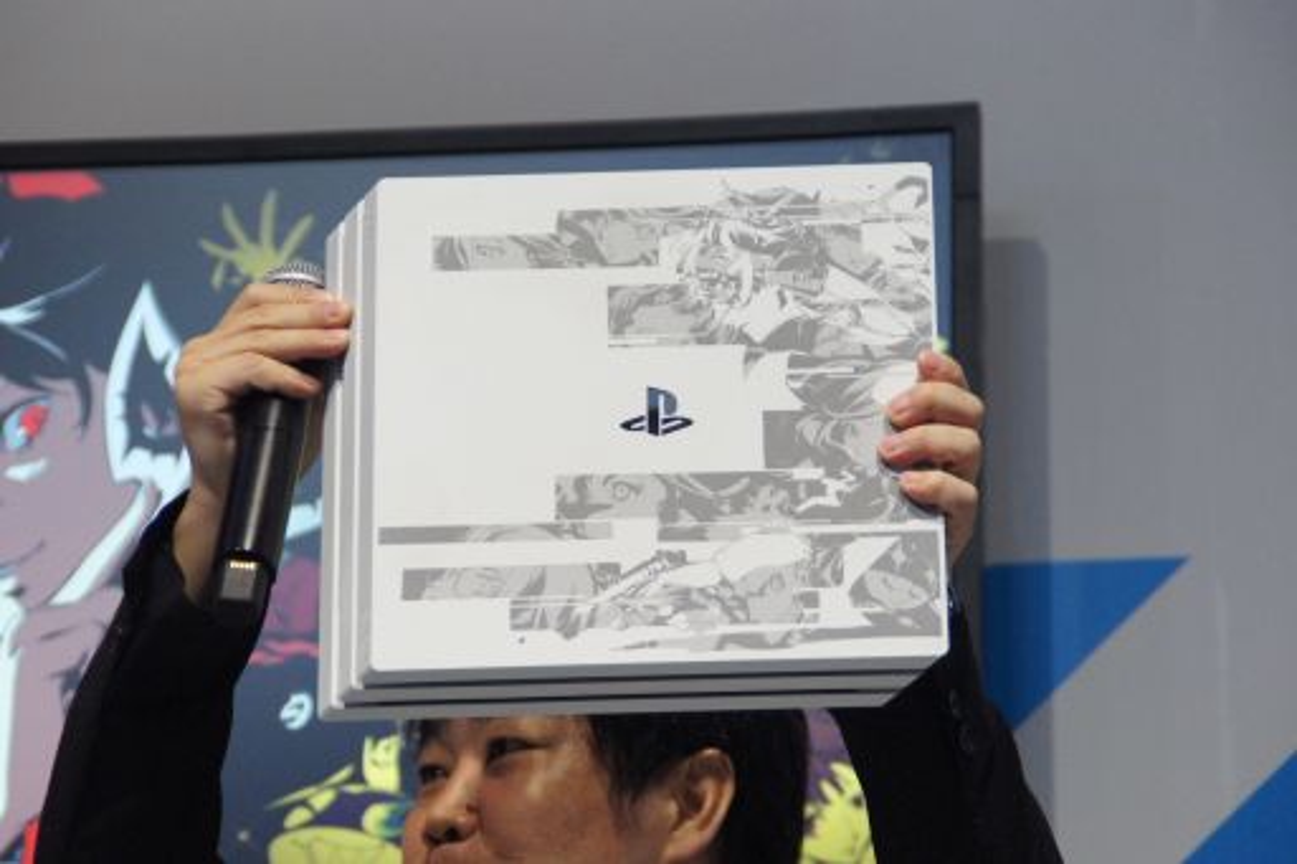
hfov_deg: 10.2
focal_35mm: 202
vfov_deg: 6.8
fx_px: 7293
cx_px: 648
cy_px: 432
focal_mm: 135
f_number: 6.3
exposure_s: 1/200
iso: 1600
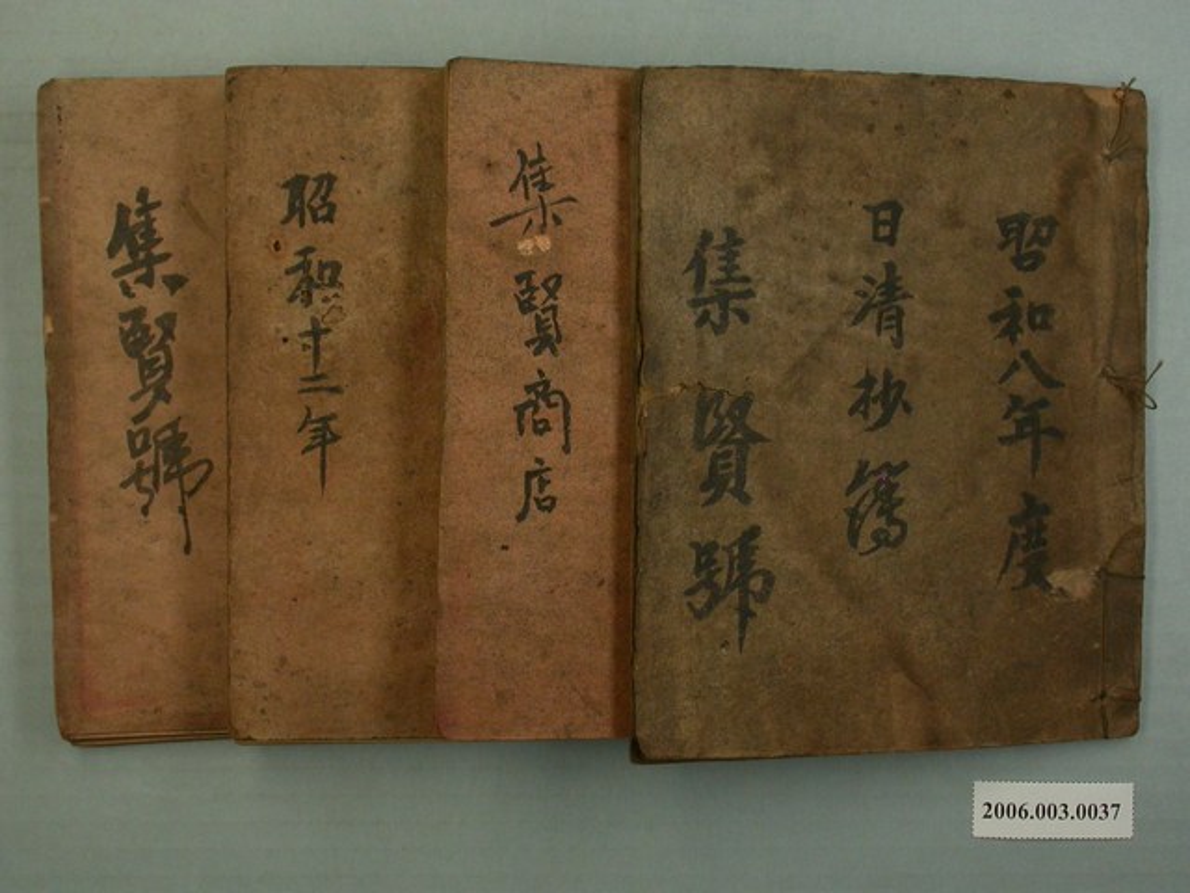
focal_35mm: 61
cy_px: 446
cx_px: 595
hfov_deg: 31.7
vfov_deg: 24.0
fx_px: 2097
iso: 100
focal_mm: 12.7
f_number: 4
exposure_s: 1/30
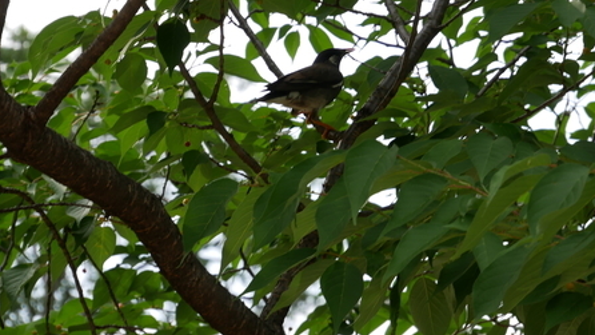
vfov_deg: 6.9
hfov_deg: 12.2
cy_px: 61
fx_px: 2777
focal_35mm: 176
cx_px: 346
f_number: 6.3
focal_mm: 60
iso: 200
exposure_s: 1/250
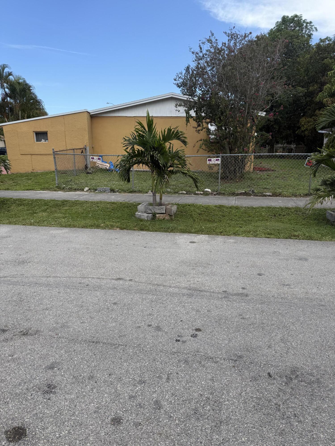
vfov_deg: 71.6
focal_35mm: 24
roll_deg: -1.0
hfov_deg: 56.8
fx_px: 310
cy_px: 223
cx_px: 168
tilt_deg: -12.5
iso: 80
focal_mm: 6.76
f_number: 1.78
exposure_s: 1/1385
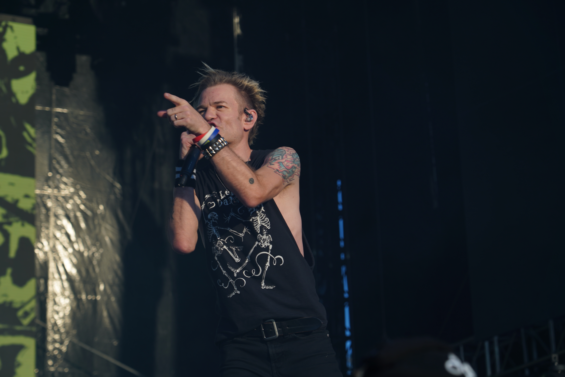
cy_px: 188
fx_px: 1648
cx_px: 282
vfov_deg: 13.0
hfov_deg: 19.5
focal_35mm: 105
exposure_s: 1/320
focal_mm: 105
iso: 100
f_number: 6.3
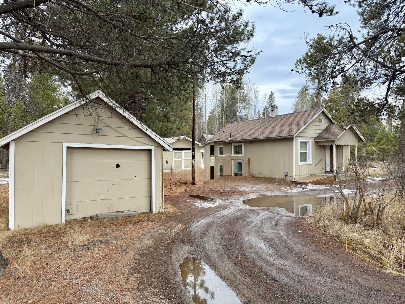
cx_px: 202
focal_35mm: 24
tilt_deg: +0.3
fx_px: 281
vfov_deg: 56.8
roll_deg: +0.1
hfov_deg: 71.6
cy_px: 152
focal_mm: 6.76
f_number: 1.78
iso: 80
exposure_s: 1/305
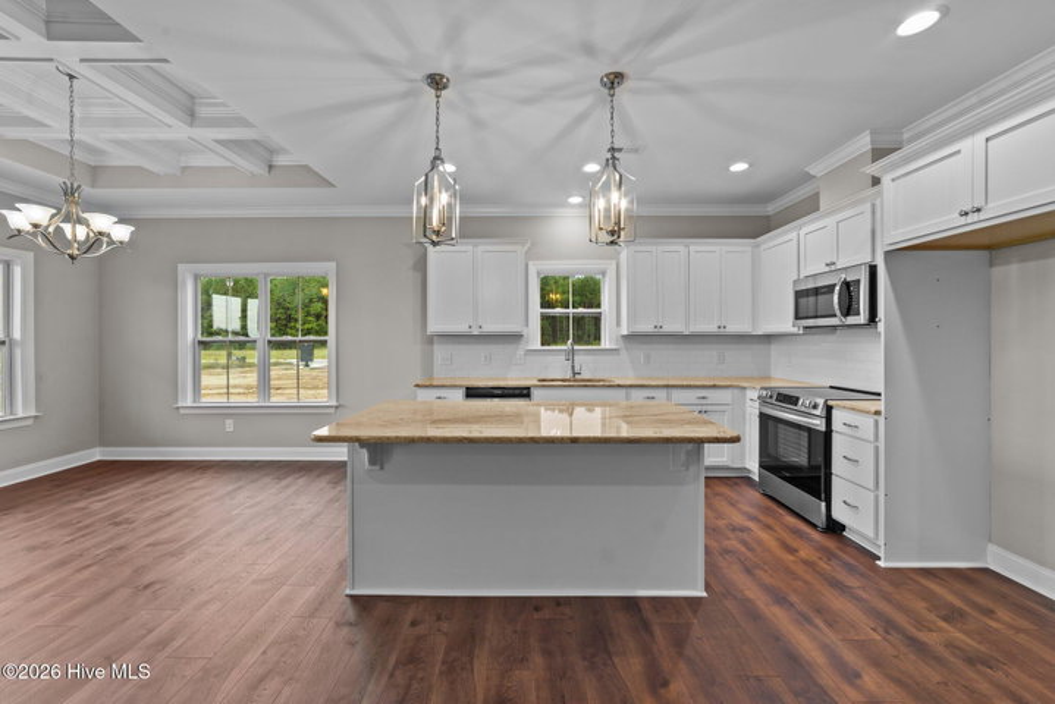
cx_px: 528
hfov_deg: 104.2
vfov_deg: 81.3
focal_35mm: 14
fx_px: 410
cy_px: 352
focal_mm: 14
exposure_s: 1/3
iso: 160
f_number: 8
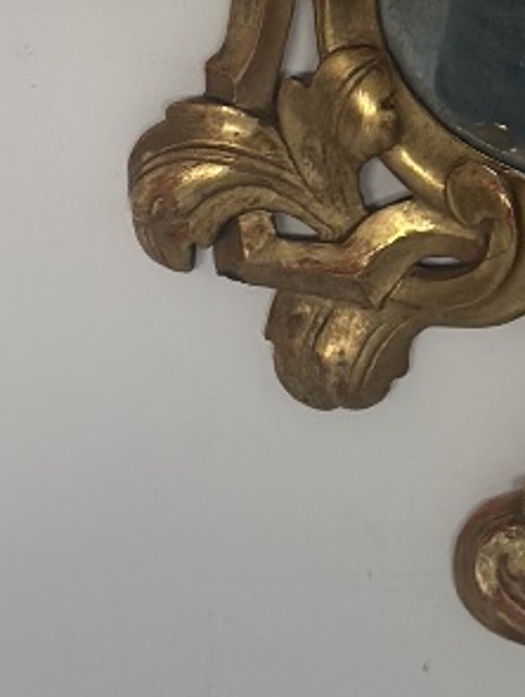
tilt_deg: -2.1
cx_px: 683
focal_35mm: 195
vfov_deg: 9.8
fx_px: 3935
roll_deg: +0.0
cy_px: -423
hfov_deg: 7.5
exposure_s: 1/60
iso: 200
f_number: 1.78
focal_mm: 6.86
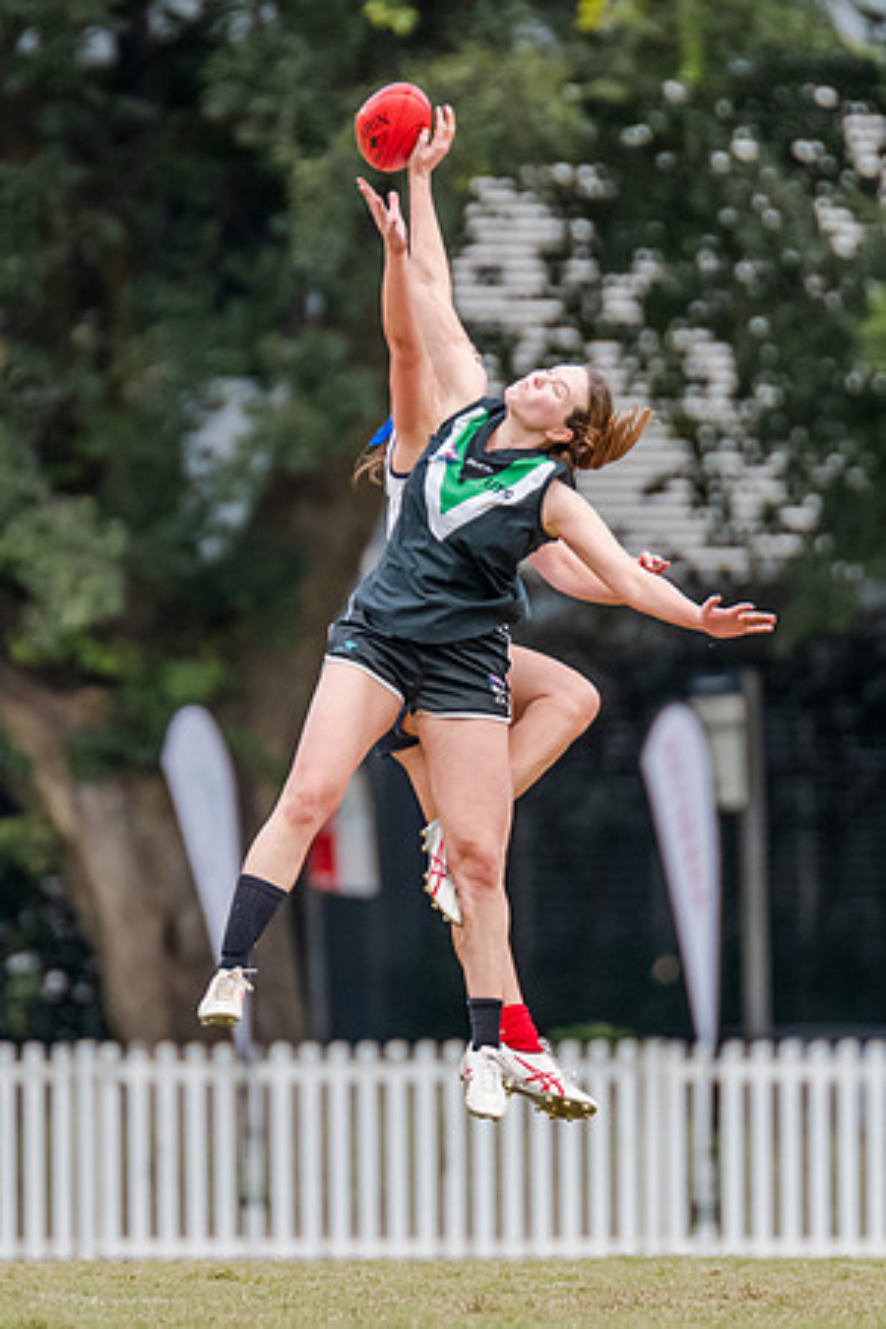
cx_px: 356
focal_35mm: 824
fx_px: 30424
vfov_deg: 2.5
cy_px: 547
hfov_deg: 1.7
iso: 1250
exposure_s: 1/1600
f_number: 4
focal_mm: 420
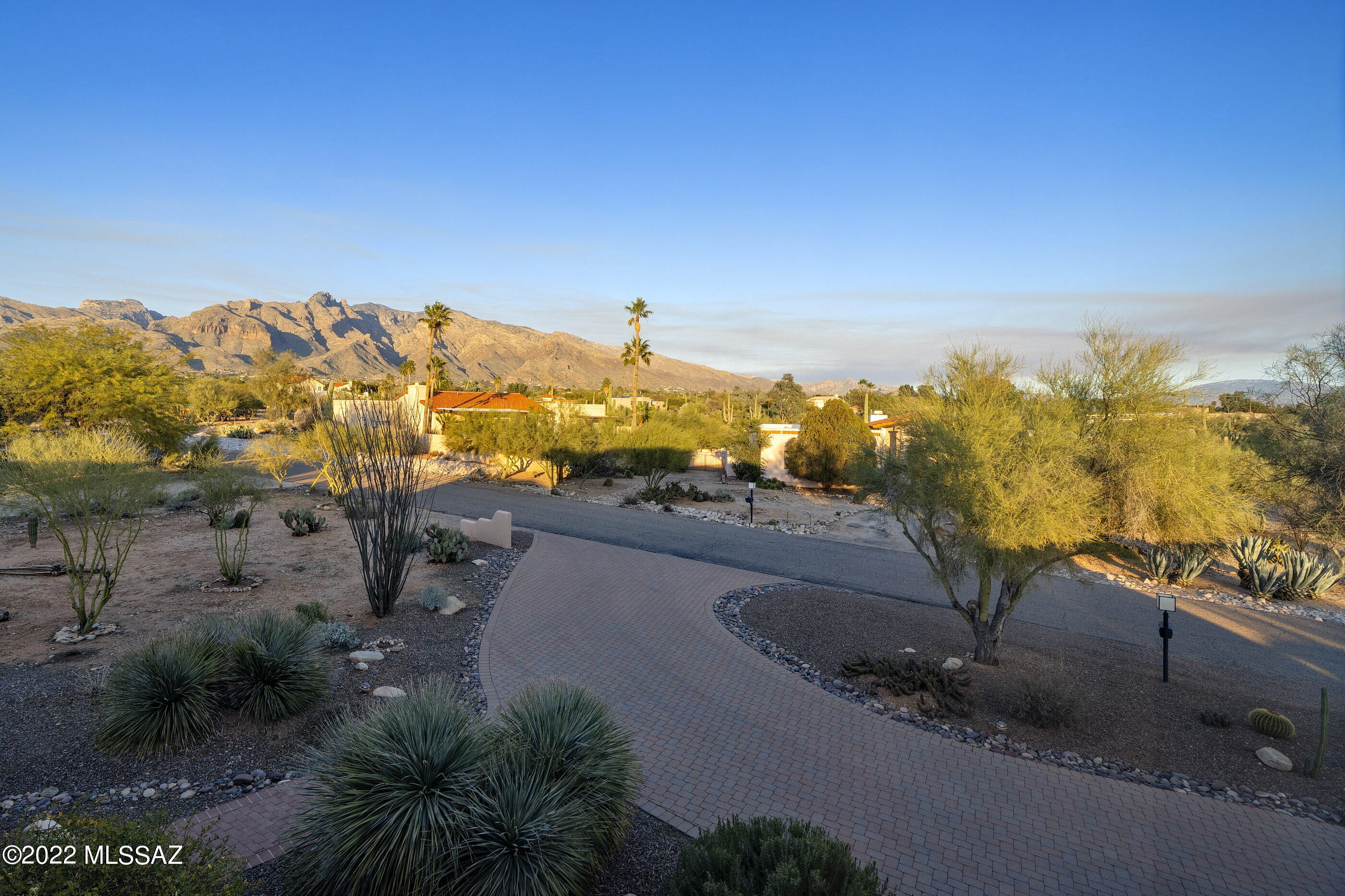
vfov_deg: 77.3
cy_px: 448
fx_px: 560
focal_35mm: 15
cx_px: 672
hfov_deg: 100.4
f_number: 9
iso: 100
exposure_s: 1/60
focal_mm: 15
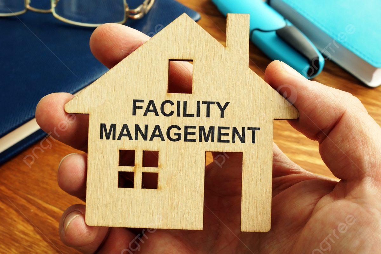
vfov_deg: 29.9
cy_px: 127
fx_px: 476
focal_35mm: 45
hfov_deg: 43.6
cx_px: 190
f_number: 13
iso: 400
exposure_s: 1/15
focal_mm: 30
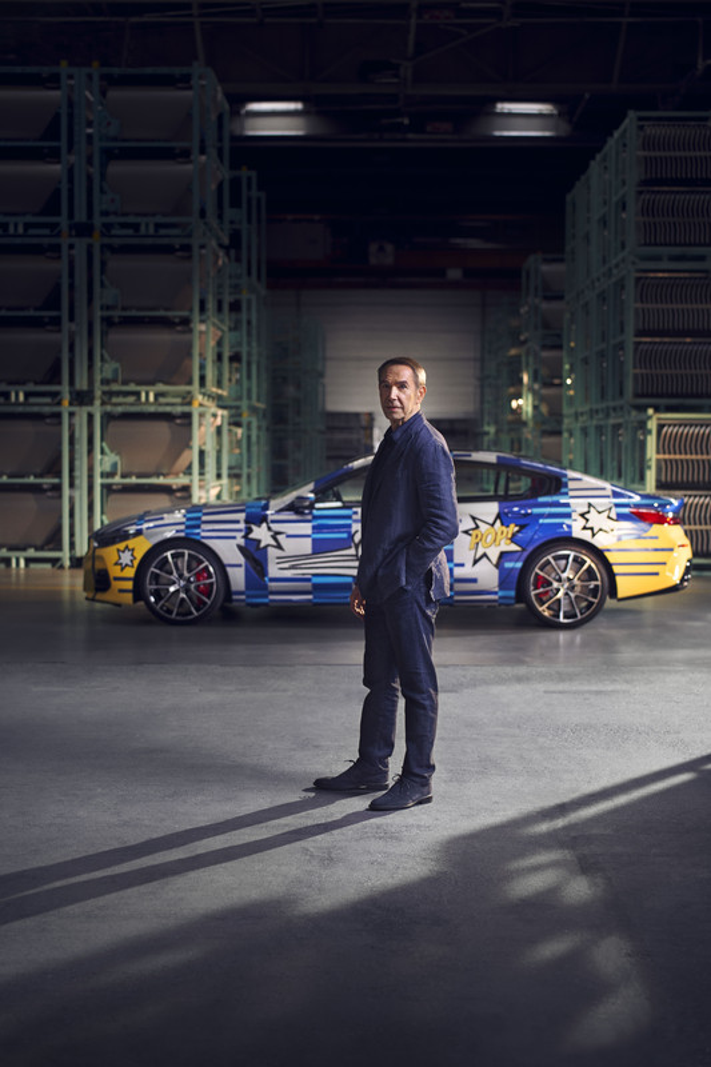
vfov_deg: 39.6
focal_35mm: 50
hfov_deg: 27.0
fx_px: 1482
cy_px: 534
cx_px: 356
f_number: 2
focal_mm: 50
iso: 800
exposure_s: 1/125
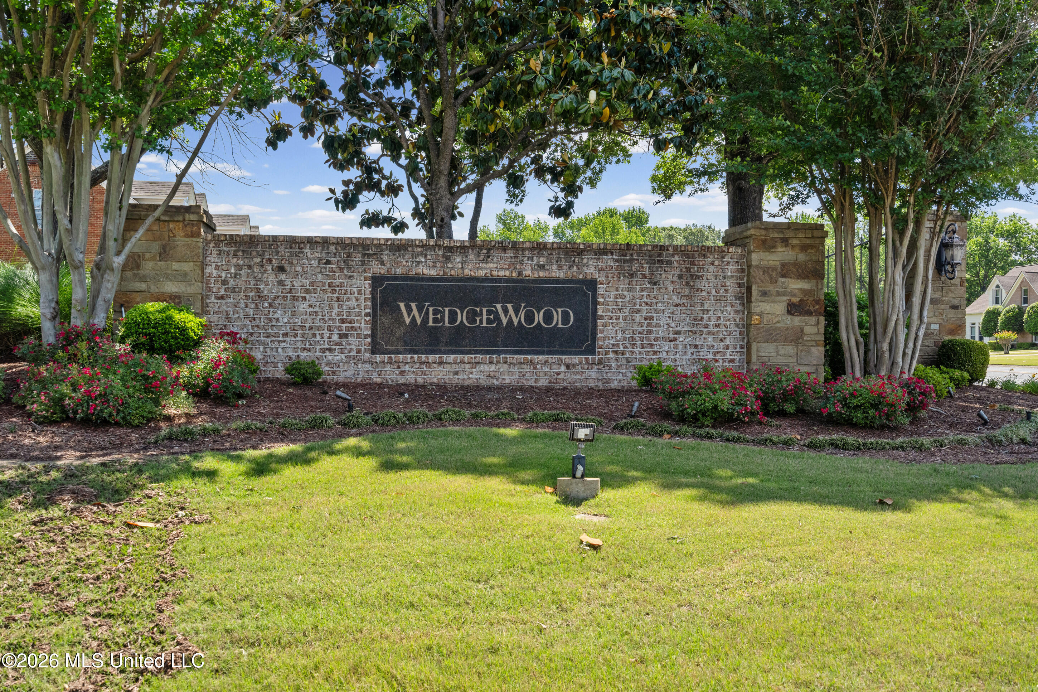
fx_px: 980
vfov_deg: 38.9
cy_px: 346
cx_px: 519
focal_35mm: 34
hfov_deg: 55.8
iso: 800
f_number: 9
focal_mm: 34
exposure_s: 1/800
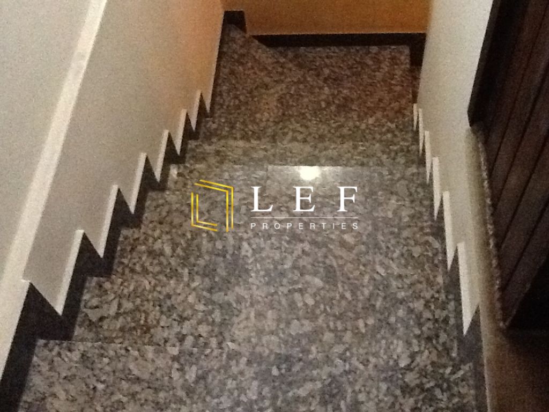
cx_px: 274
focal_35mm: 44
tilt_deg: -57.2
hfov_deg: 42.9
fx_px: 698
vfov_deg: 32.9
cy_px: 206
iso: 640
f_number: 2.4
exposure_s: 1/15
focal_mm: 2.03
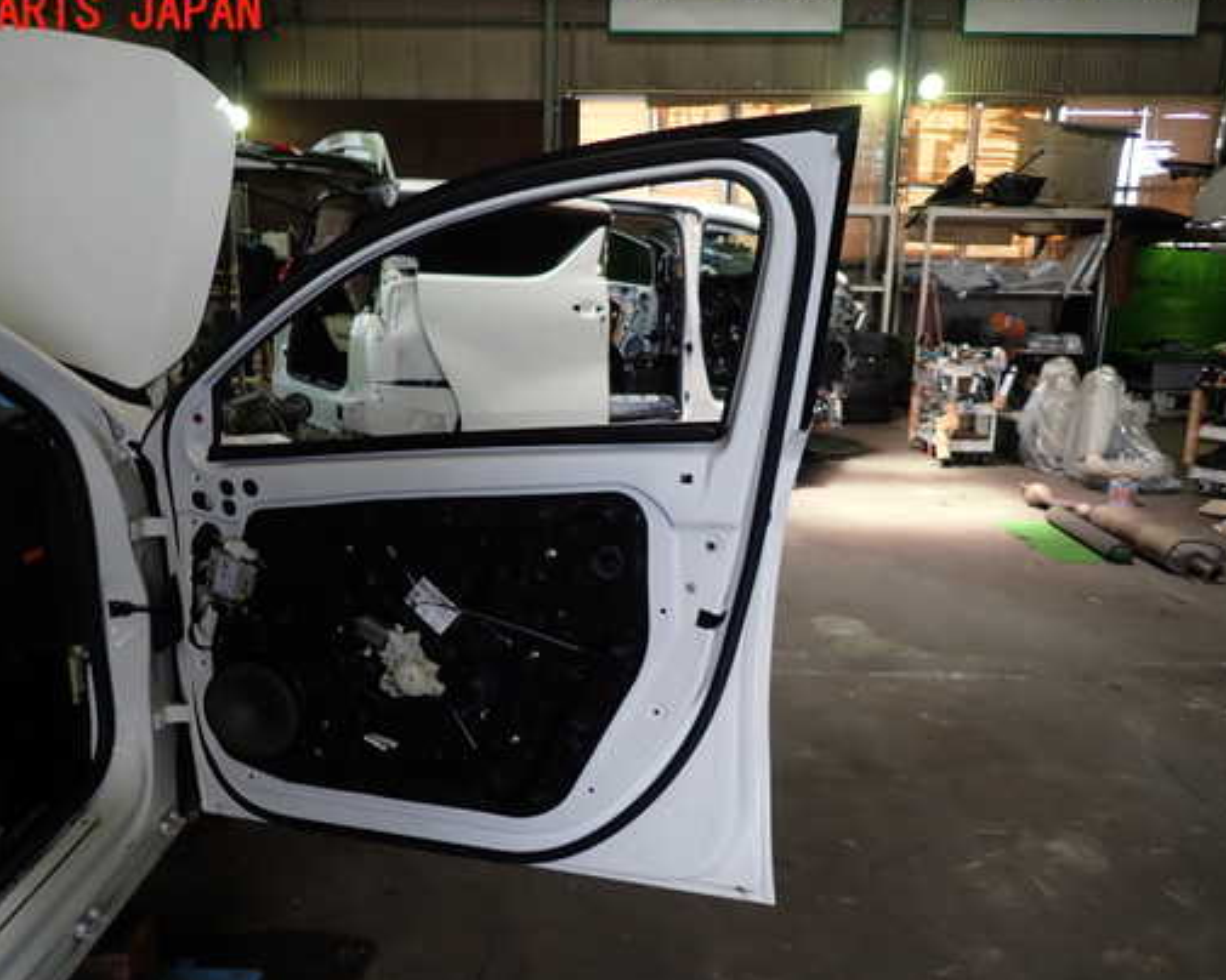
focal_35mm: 29
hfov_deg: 60.3
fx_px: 1052
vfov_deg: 49.9
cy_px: 529
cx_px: 549
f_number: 2
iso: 100
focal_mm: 4.5
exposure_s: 1/80
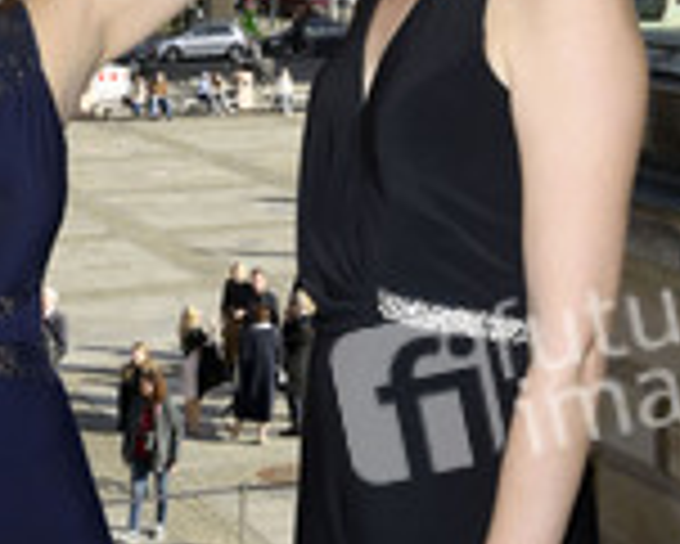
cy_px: 153
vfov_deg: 17.6
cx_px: 153
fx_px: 1752
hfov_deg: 21.7
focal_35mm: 87
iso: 320
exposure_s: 1/250
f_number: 10
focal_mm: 35
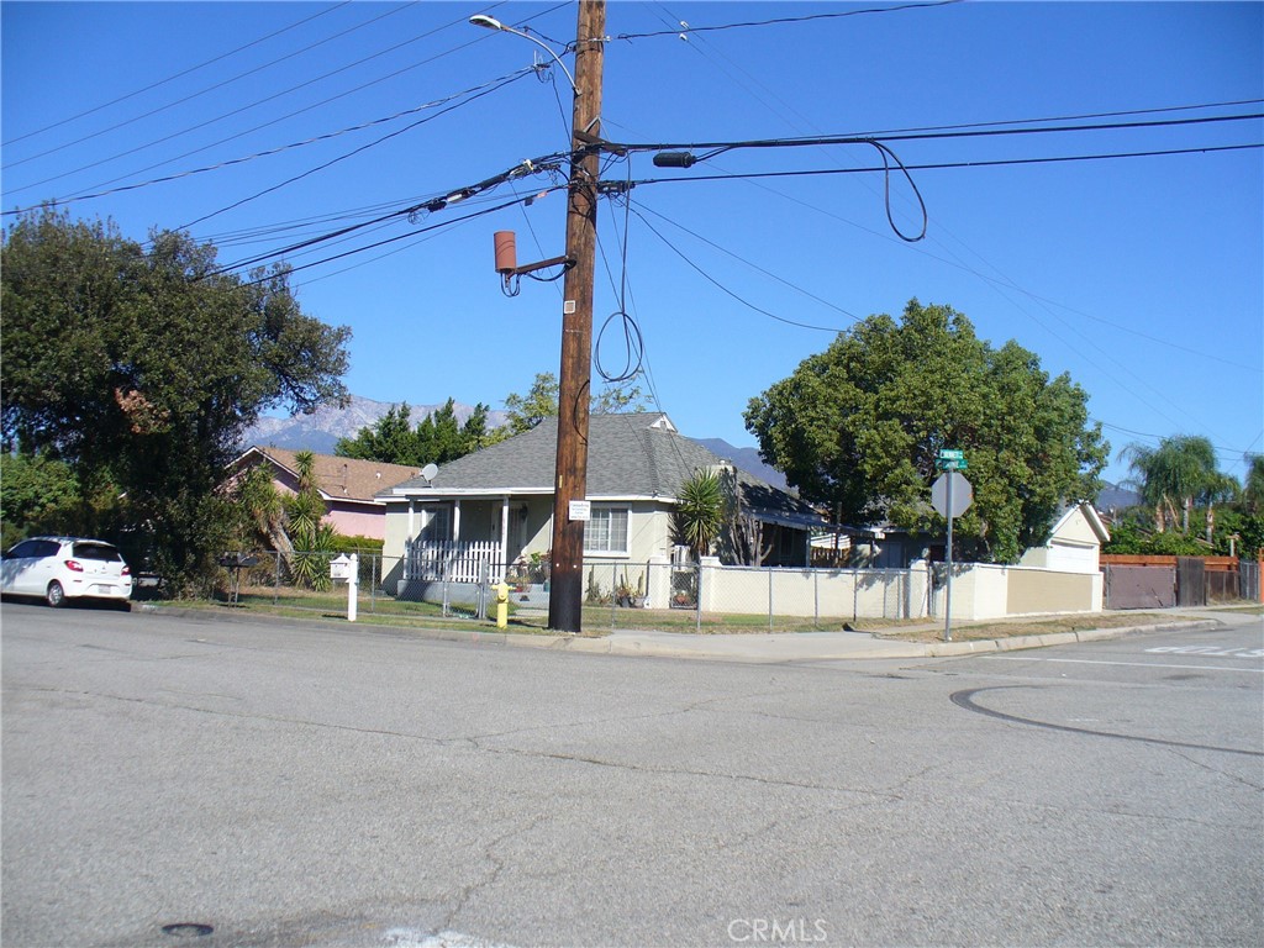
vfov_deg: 38.7
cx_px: 632
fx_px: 1351
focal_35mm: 37
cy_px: 474
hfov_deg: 50.1
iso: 80
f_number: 5.6
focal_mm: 6.1
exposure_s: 1/400
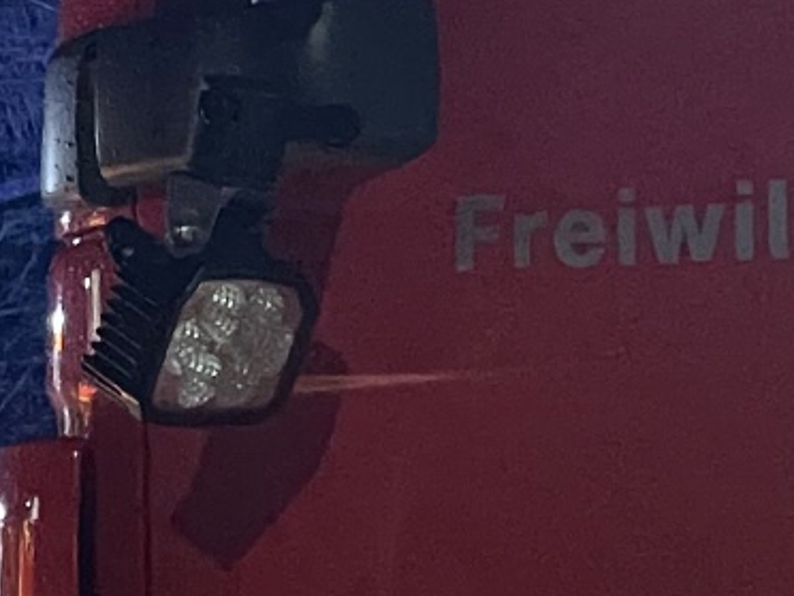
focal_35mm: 141
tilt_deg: +2.7
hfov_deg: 13.9
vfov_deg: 10.5
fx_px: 3234
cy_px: 115
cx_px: 162
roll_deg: +1.4
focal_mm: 4.2
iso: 1000
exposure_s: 1/28
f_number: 1.6
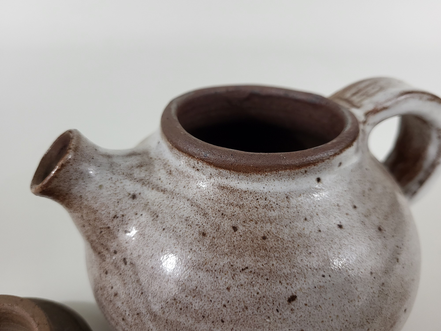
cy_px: 166
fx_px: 331
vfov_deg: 53.1
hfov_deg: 67.3
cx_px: 220
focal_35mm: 26
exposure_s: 1/100
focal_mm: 5.4
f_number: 1.8
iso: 320
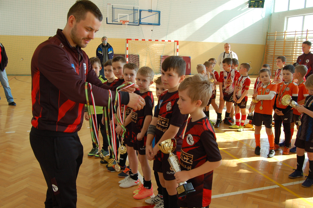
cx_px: 156
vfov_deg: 39.9
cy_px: 104
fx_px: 287
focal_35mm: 33
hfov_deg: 57.3
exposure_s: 1/100
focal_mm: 22
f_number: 9
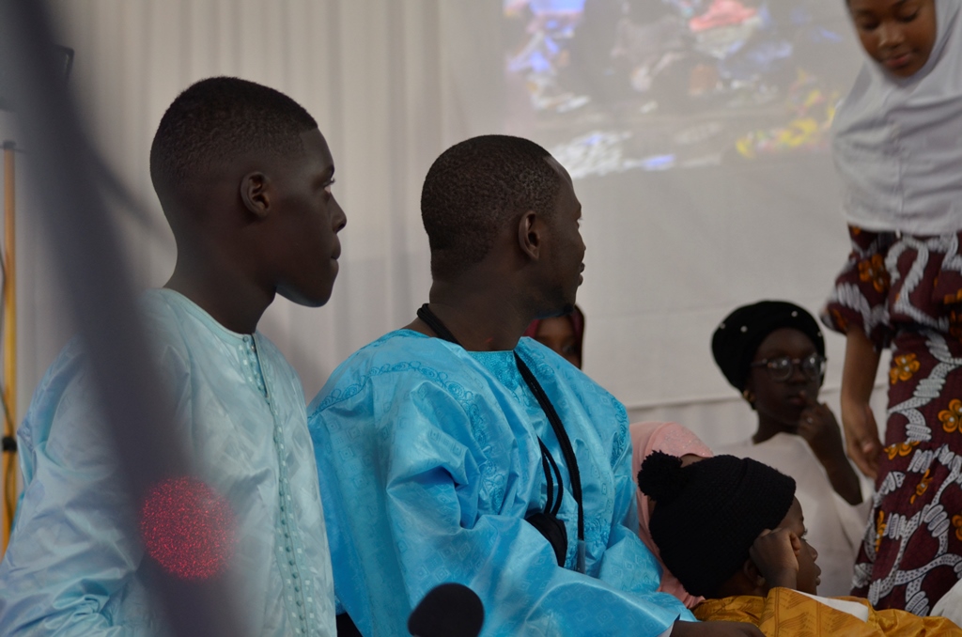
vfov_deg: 11.7
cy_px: 318
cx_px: 481
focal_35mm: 117
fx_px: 3120
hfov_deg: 17.5
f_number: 4
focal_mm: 78
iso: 640
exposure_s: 1/50
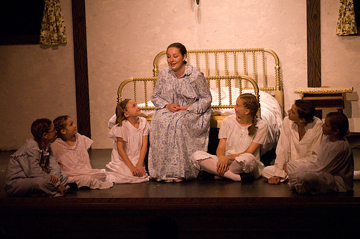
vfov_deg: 8.2
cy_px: 118
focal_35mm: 167
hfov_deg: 12.3
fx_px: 1669
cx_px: 180
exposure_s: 1/160
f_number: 2.8
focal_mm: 110
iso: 1600
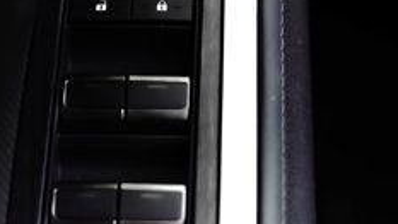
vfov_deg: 8.4
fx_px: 1520
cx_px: 128
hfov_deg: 14.9
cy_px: 30
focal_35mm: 144
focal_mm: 50
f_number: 4.5
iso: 800
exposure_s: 1/250
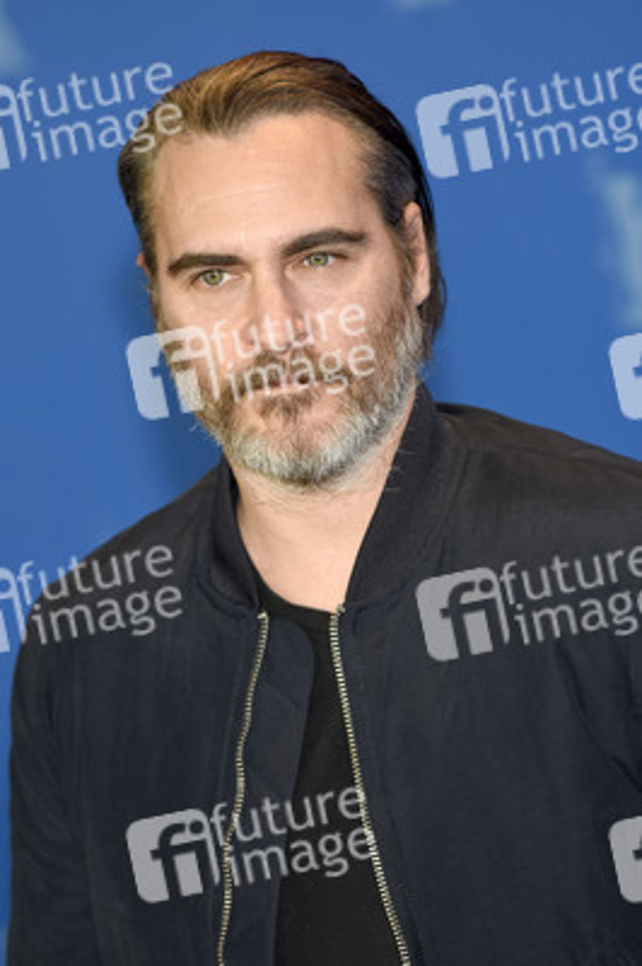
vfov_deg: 7.6
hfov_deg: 5.1
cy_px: 483
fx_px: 7234
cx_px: 321
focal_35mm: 270
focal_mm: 180
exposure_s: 1/400
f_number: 3.5
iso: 640
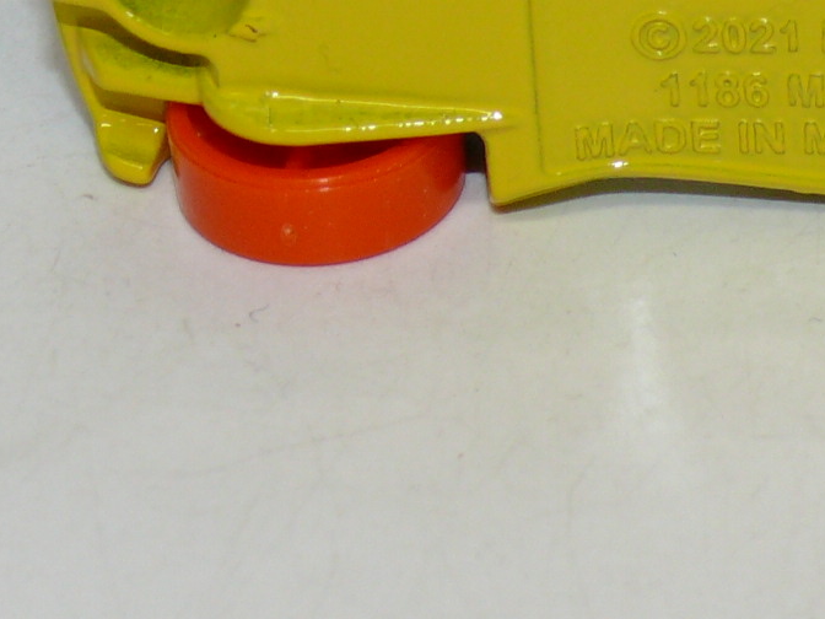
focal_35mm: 243
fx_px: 5791
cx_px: 820
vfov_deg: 6.1
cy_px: -108
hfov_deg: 8.1
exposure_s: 1/30
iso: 100
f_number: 4
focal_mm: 13.3
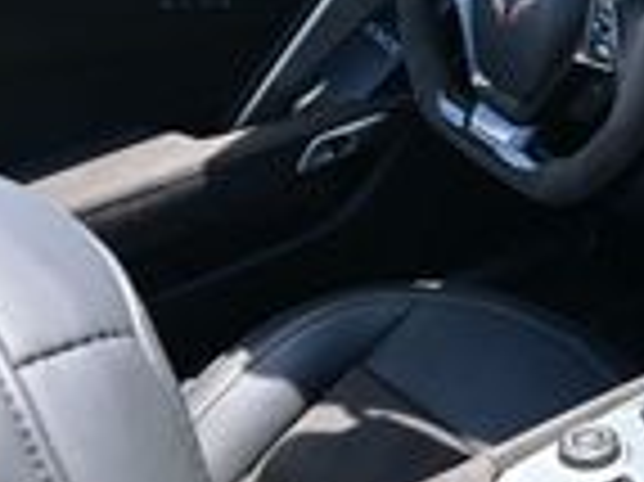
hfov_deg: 17.7
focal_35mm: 103
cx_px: 878
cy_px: 288
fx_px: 1915
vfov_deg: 14.3
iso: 100
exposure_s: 1/125
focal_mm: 16
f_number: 5.6
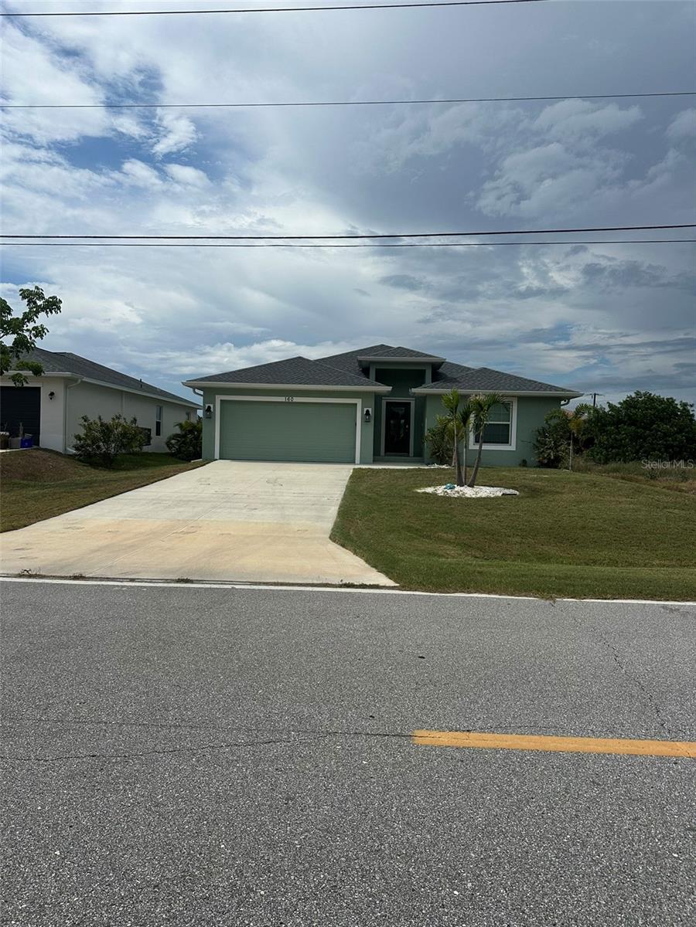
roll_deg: -2.7
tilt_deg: -0.9
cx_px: 348
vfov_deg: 71.6
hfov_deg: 56.8
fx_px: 643
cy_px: 464
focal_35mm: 24
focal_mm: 6.86
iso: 80
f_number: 1.78
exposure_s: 1/13699
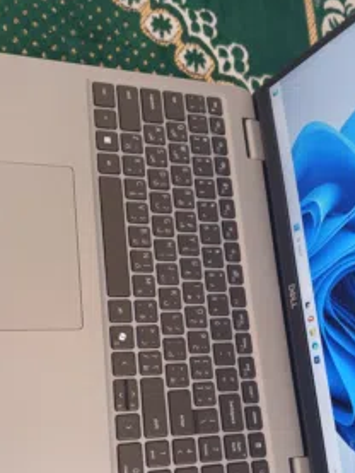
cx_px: 174
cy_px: 331
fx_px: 533
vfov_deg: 46.7
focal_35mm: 39
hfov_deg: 36.8
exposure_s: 1/25
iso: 250
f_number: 1.8
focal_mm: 4
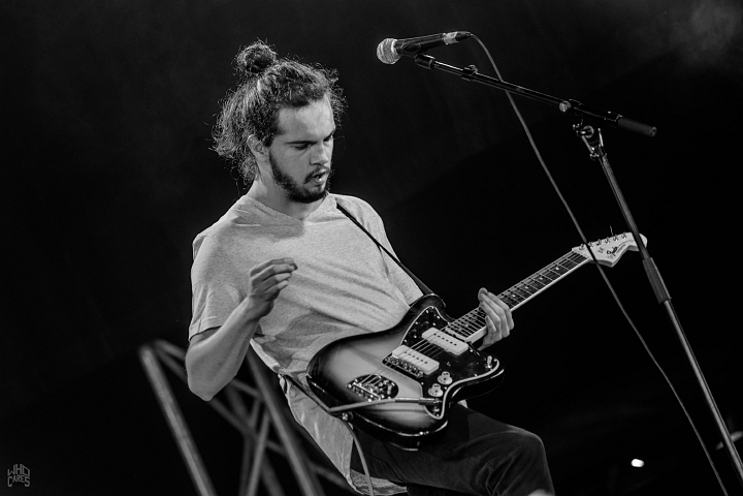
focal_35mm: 202
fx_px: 4179
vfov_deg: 6.8
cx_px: 372
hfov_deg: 10.2
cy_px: 248
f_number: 2.8
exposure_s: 1/100
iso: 640
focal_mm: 135
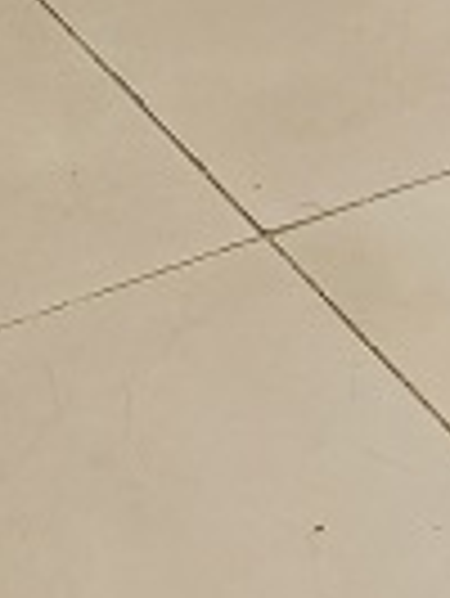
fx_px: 2388
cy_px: -1106
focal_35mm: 138
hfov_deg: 10.1
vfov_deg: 10.7
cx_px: 824
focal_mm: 5.4
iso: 640
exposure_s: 1/60
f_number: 1.8
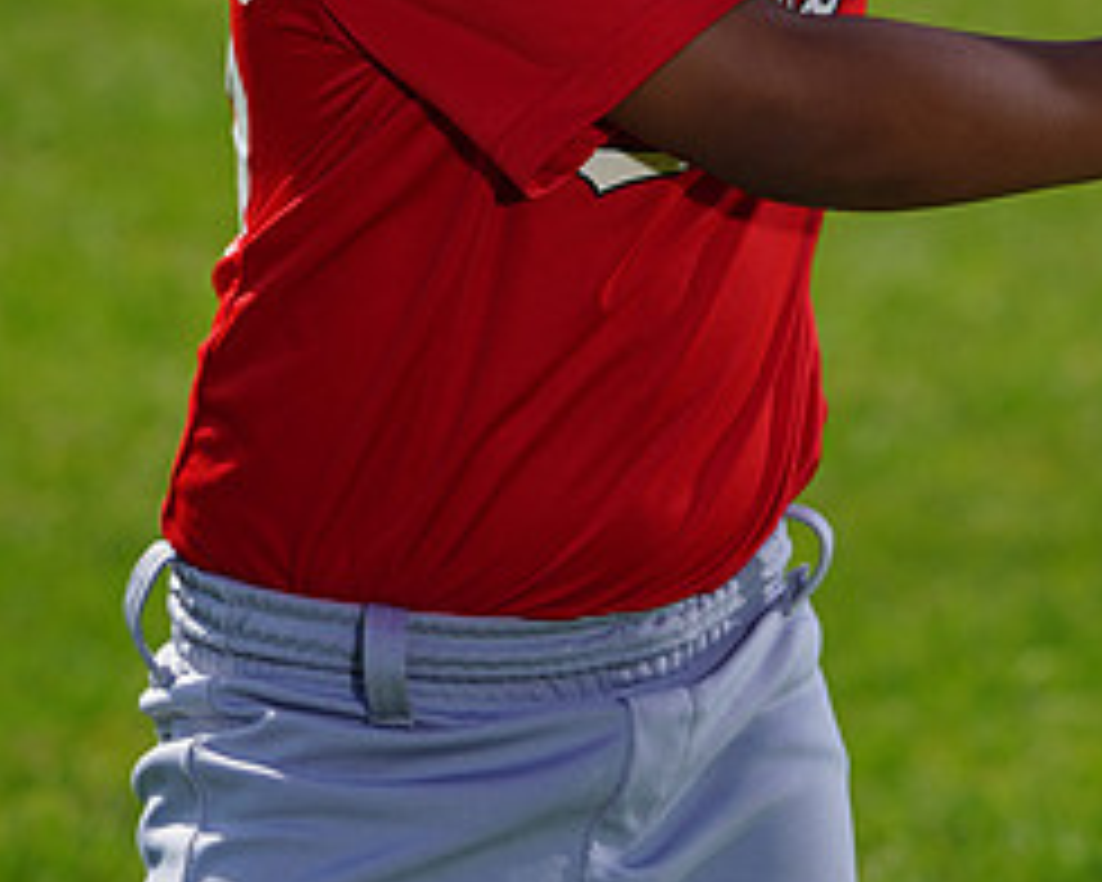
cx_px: 650
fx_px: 15590
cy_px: -324
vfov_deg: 3.2
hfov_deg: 4.0
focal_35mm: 478
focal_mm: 215
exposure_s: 1/250
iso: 100
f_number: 9
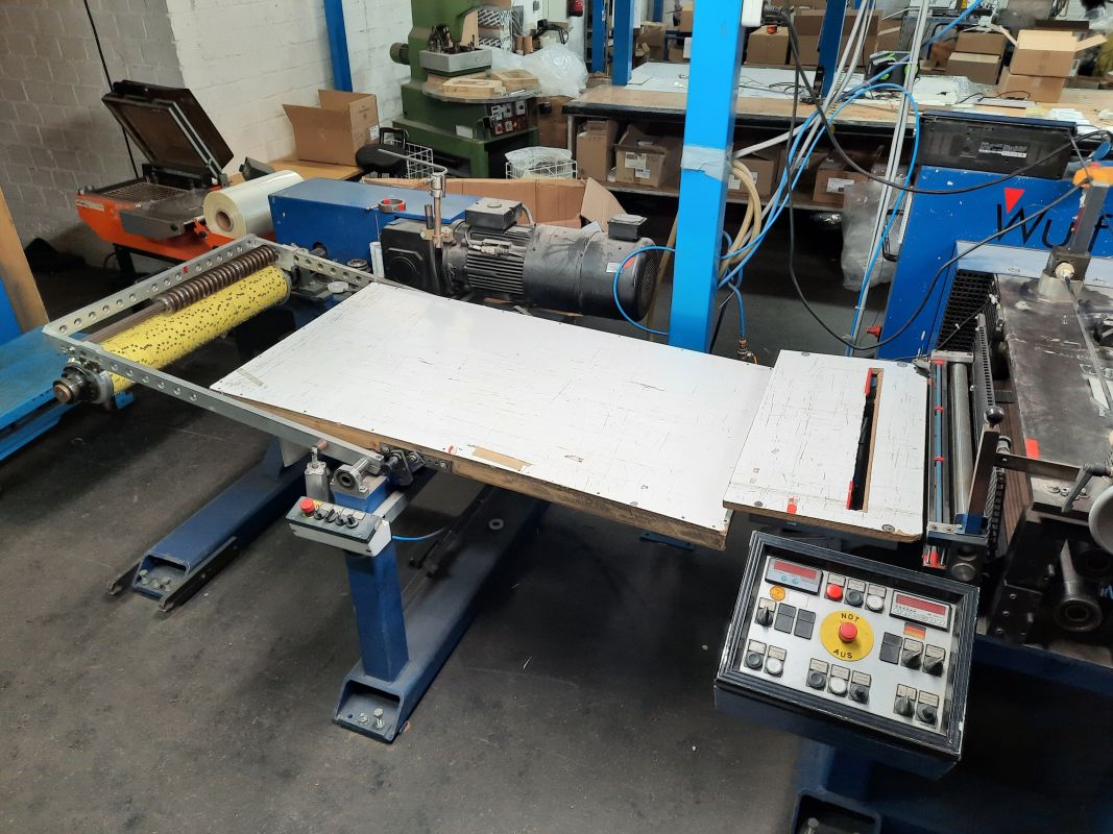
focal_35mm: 25
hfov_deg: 69.4
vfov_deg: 54.9
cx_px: 556
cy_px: 417
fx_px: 804
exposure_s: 1/50
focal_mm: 4.6
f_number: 2
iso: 160
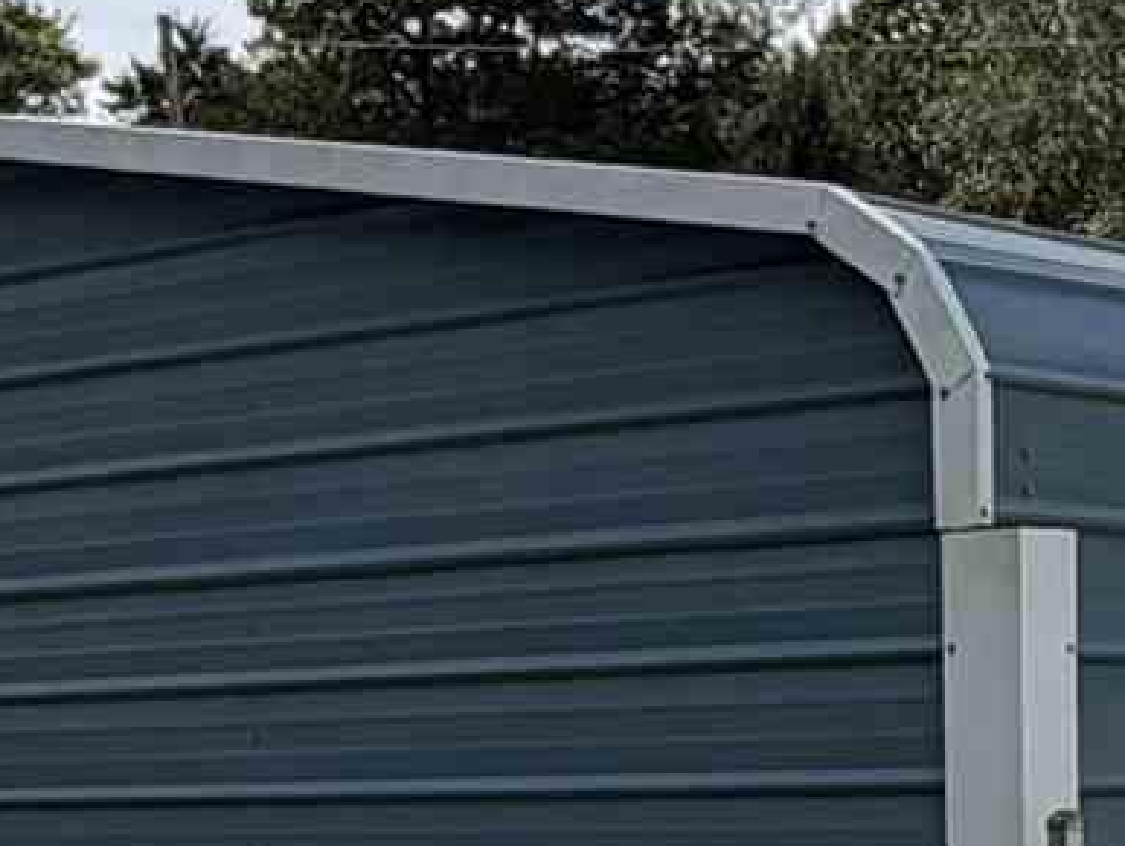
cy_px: 797
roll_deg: +0.5
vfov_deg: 13.2
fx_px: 3611
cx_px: 433
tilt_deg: +0.2
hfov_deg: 17.7
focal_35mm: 111
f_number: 2.2
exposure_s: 1/1464
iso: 25
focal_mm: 2.22
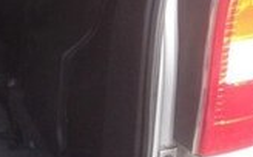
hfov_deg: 13.3
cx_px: -214
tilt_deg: -20.4
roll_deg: -2.1
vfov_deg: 8.8
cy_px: -138
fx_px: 971
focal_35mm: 141
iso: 64
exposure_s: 1/120
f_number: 2.4
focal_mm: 4.12
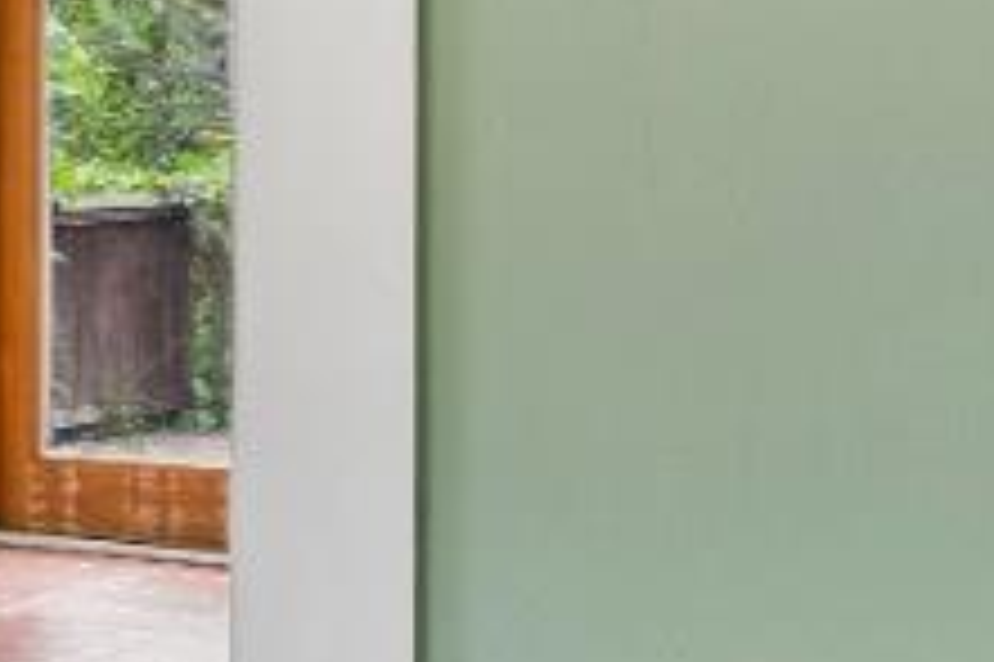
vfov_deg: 13.5
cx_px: -2015
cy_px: 135
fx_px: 2790
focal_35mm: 101
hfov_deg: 11.3
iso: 100
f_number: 13
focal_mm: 14.9
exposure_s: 1/1.67
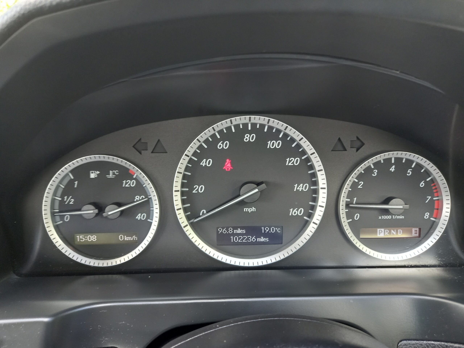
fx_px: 335
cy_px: 174
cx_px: 232
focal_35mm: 25
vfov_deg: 54.9
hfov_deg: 69.4
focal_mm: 4.6
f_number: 2
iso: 160
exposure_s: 1/40
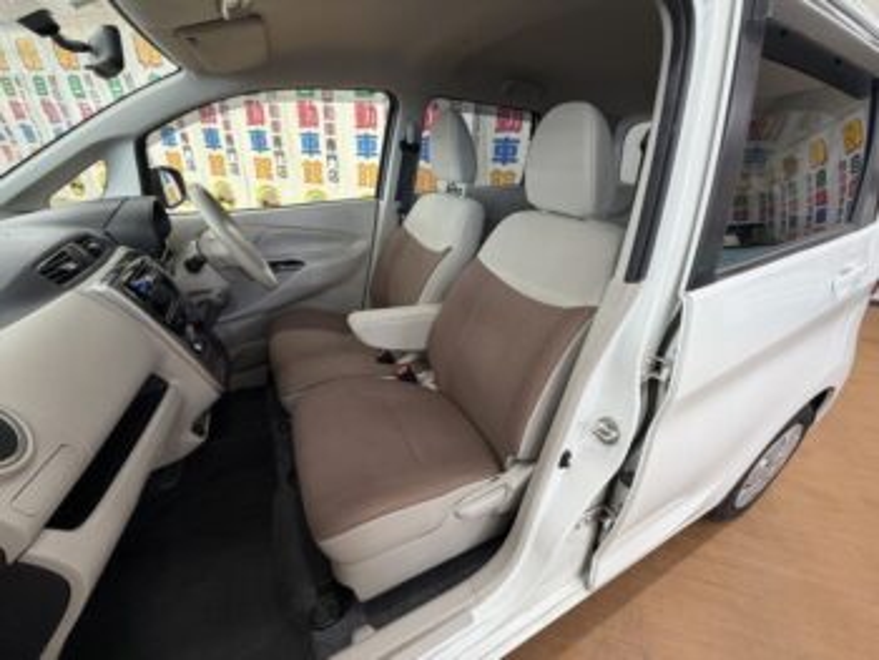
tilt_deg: -24.8
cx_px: 440
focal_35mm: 14
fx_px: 356
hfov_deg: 102.0
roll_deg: -2.6
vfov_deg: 85.7
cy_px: 330
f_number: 2.2
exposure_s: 1/100
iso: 200
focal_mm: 2.22
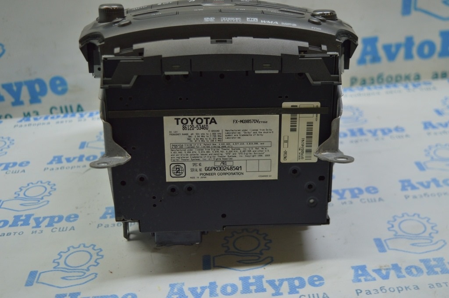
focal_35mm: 45
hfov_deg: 43.6
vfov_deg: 29.8
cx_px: 224
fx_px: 561
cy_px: 149
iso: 400
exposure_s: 1/80
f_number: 4.2
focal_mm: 30
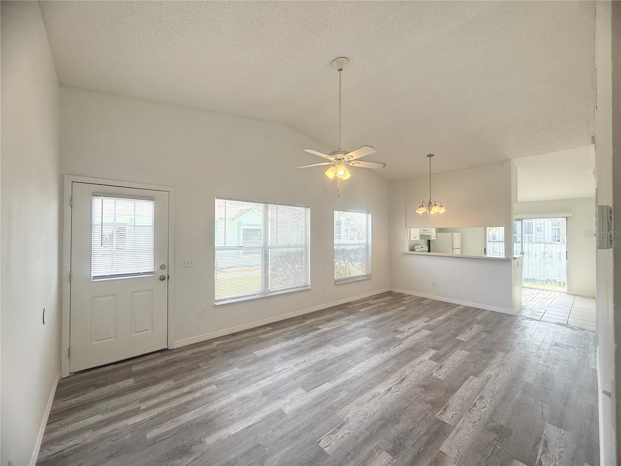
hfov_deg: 102.1
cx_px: 310
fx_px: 251
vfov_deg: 85.7
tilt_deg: +1.0
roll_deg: +0.1
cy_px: 233
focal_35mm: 14
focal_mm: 2.22
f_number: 2.2
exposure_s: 1/217
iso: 64
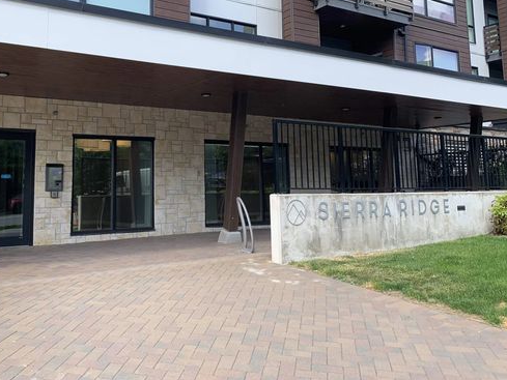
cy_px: 133
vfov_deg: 41.4
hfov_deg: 53.5
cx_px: 201
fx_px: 498
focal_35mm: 34
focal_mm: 4.25
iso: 25
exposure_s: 1/567
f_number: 1.8
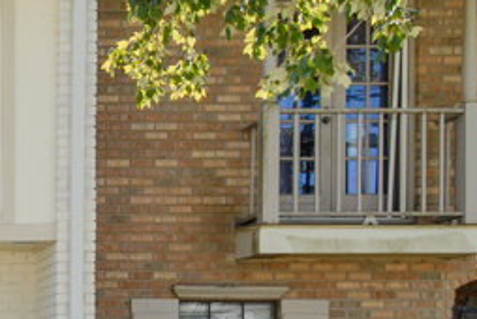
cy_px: 238
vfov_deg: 14.1
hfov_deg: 18.8
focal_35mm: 97
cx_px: -215
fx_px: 1287
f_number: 11
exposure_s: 1/80
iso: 200
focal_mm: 22
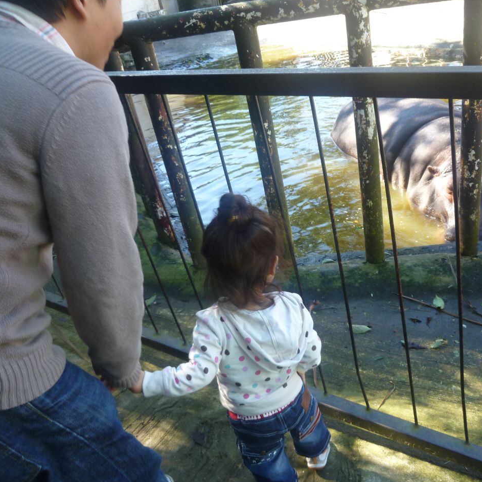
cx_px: 292
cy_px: 238
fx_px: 473
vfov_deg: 54.0
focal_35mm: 30
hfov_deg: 53.6
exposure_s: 1/50
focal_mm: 4.5
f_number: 2.8
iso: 80
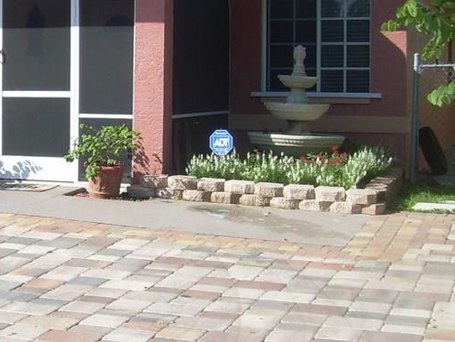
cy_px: 87
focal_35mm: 77
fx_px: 1012
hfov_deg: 24.6
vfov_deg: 19.0
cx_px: 41
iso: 50
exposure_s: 1/354
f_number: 4.6
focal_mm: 6.3
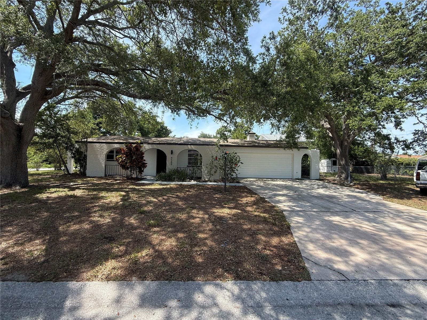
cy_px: 160
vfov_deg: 85.7
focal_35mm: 14
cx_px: 214
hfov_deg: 102.1
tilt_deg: +1.2
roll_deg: -1.3
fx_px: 173
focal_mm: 2.22
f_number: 2.2
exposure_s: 1/602
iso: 64
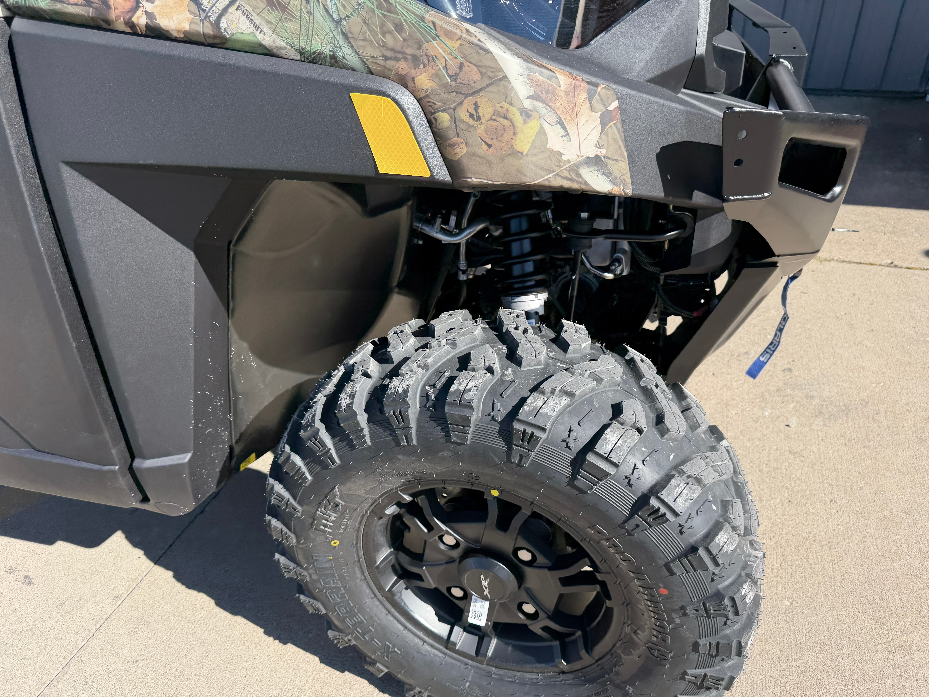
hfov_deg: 71.6
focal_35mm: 24
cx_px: 464
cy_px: 348
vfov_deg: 56.8
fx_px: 644
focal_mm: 6.76
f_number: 1.78
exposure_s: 1/2445
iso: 80
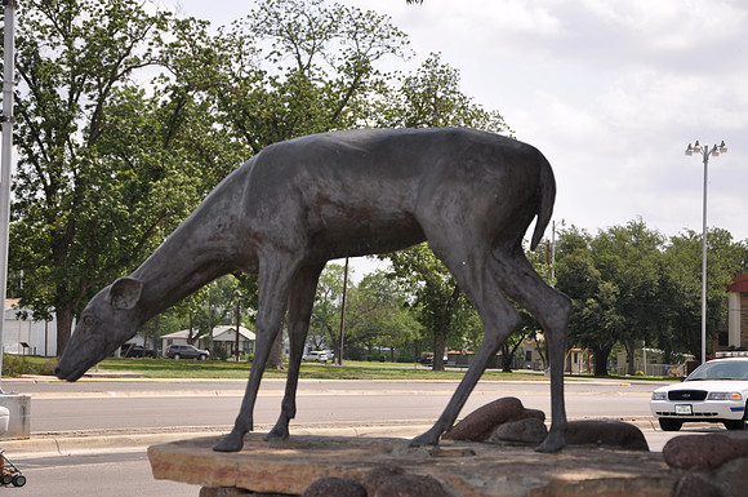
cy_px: 248
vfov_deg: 17.4
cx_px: 374
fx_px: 1618
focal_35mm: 78
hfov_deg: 26.0
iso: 200
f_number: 5.6
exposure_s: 1/200
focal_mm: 52
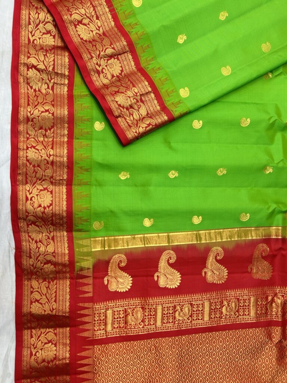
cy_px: 192
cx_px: 144
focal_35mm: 26
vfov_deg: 67.3
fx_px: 287
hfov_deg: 53.1
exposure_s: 1/50
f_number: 1.5
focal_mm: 5.7
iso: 64
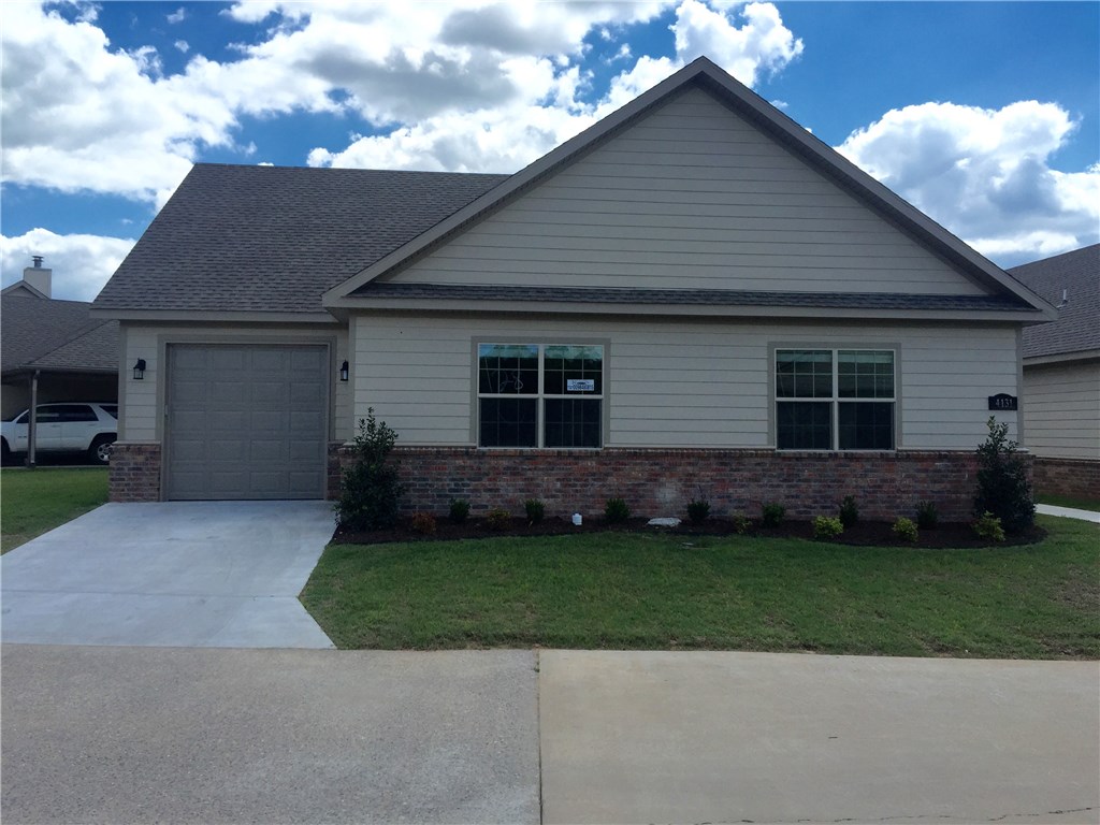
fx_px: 922
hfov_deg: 61.7
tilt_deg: +0.7
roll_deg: -1.3
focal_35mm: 29
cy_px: 412
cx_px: 550
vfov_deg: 48.2
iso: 32
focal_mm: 4.15
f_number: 2.2
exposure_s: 1/2475
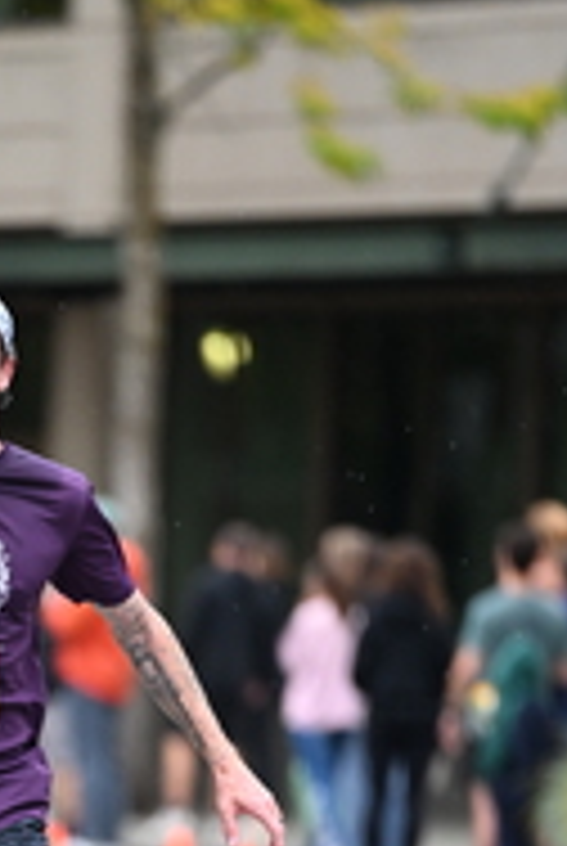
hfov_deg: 2.4
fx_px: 13745
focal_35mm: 584
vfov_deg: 3.5
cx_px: -178
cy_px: 958
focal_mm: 200
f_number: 2.8
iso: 1250
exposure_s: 1/1250
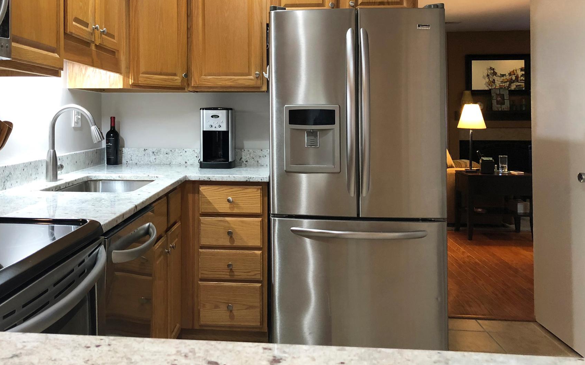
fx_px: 574
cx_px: 232
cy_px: 144
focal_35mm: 36
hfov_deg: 53.6
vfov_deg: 35.2
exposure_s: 1/15
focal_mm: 3.99
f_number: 1.8
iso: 40
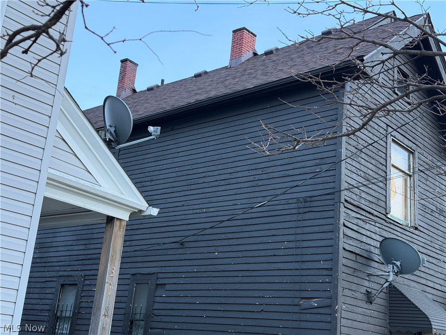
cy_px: 168
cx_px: 223
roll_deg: -4.8
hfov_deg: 39.7
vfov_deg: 30.3
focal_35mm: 48
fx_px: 618
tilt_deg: +18.3
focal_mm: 6.76
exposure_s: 1/60
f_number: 1.78
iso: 200
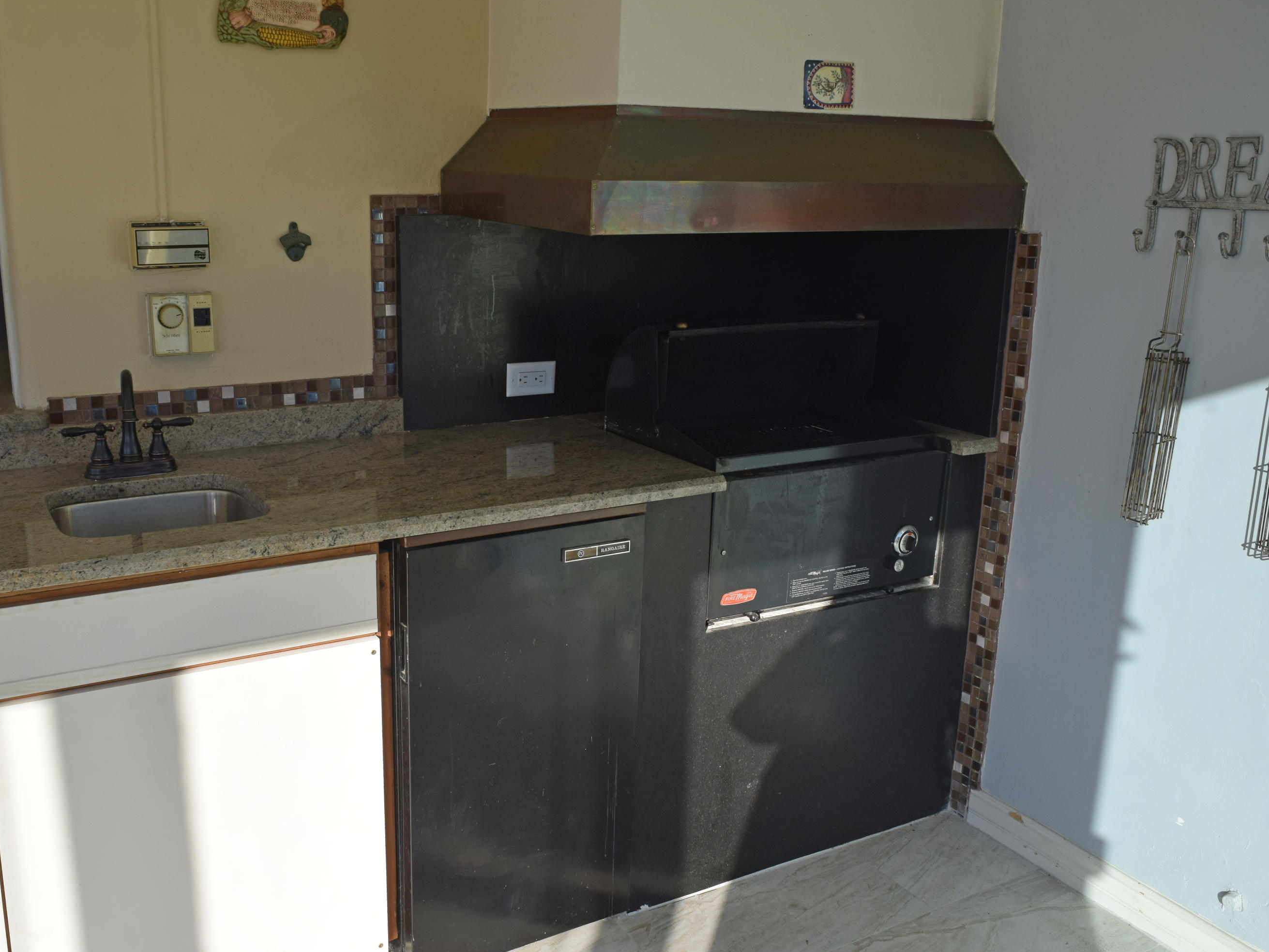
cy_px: 481
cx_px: 571
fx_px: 1210
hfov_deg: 55.2
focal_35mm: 33
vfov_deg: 43.0
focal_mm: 20
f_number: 9
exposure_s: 1/320
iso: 200
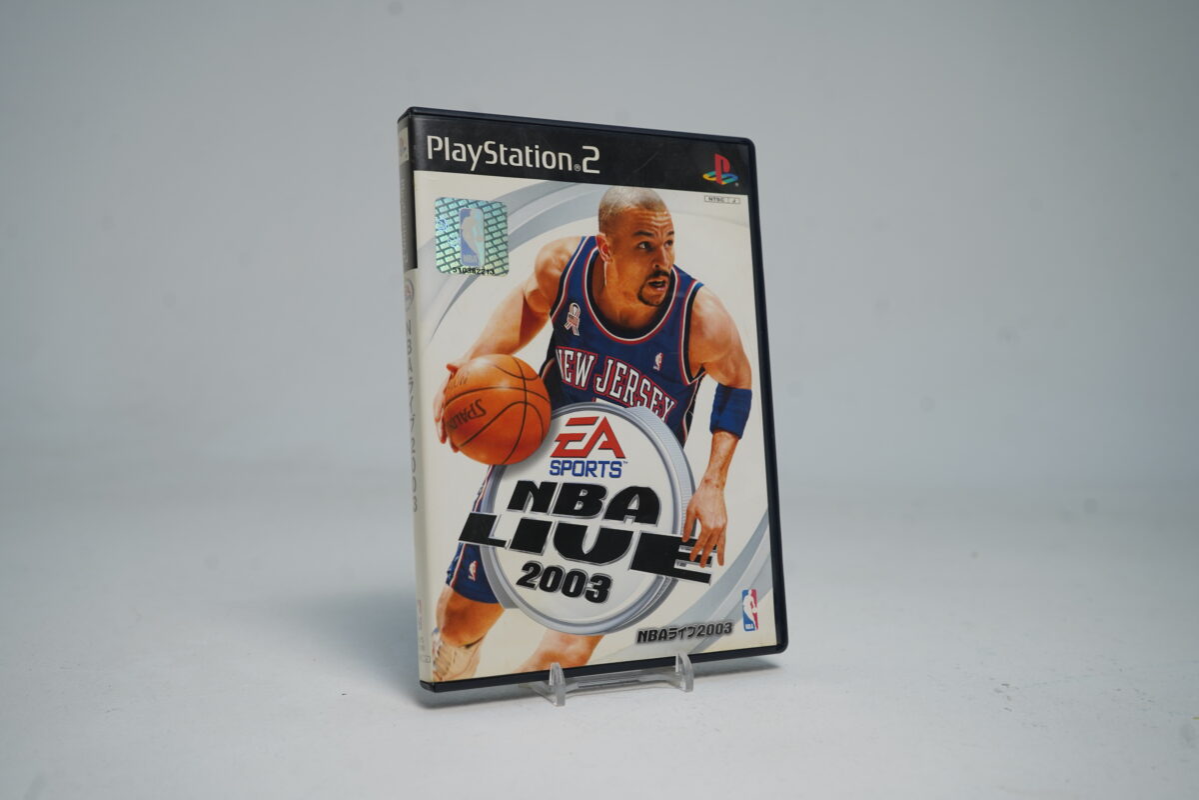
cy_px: 400
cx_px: 600
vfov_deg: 37.9
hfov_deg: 54.4
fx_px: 1166
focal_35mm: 35
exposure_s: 1/40
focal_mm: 35
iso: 250
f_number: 6.3
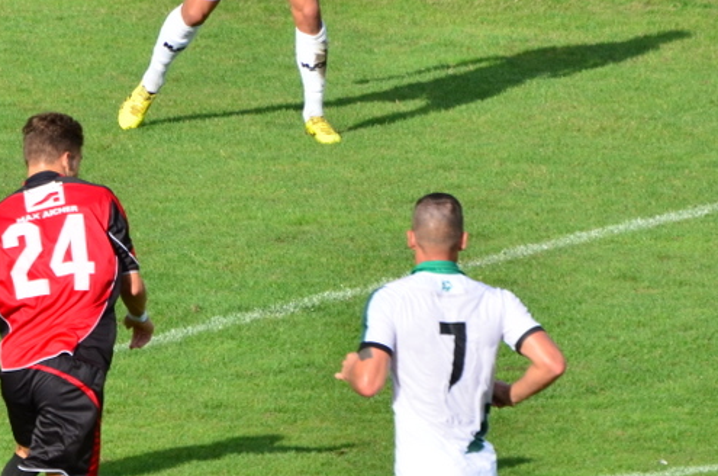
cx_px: 117
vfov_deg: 1.3
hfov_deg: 1.9
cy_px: 381
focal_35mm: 1090
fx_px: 21697
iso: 400
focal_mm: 300
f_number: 6.3
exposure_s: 1/1250
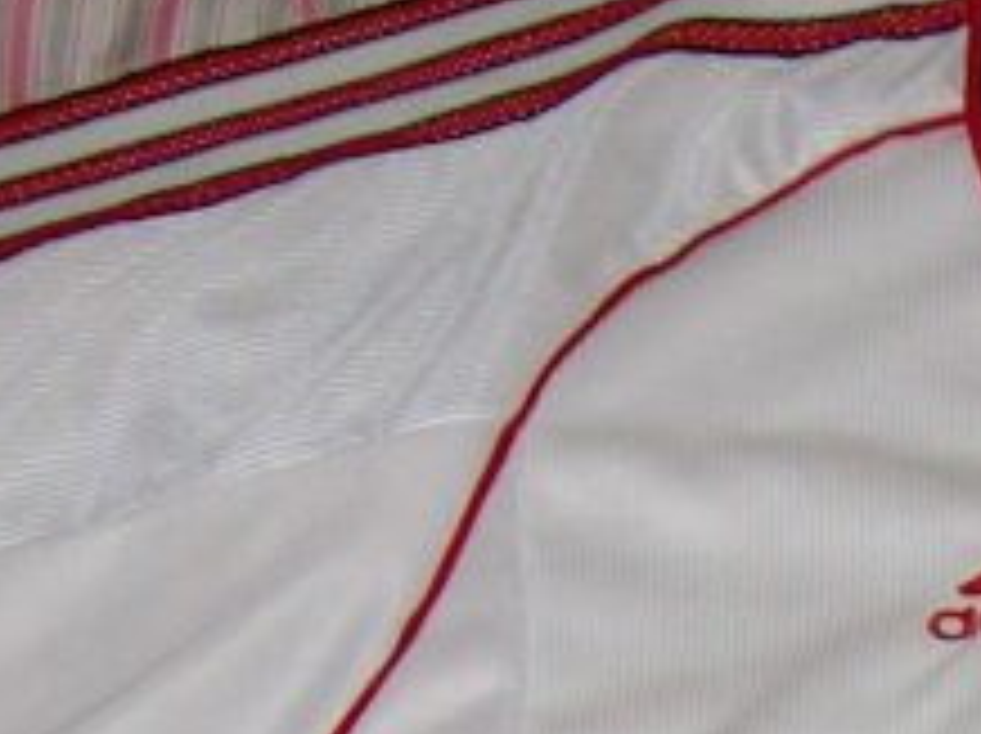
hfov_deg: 11.6
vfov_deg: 8.6
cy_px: 1367
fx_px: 4671
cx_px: 1372
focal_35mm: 165
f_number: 2.7
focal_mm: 6
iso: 80
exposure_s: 1/32
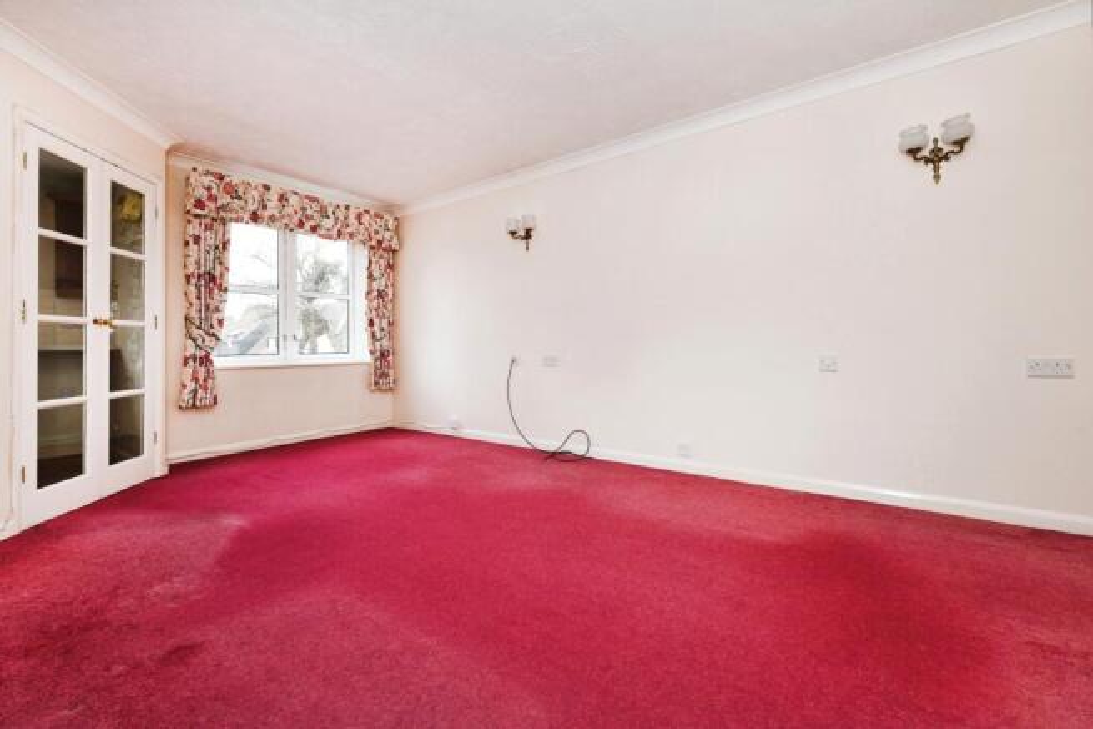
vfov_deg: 77.4
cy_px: 364
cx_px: 546
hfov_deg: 100.4
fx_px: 455
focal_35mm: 15
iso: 400
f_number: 10
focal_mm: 15
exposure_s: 1/60
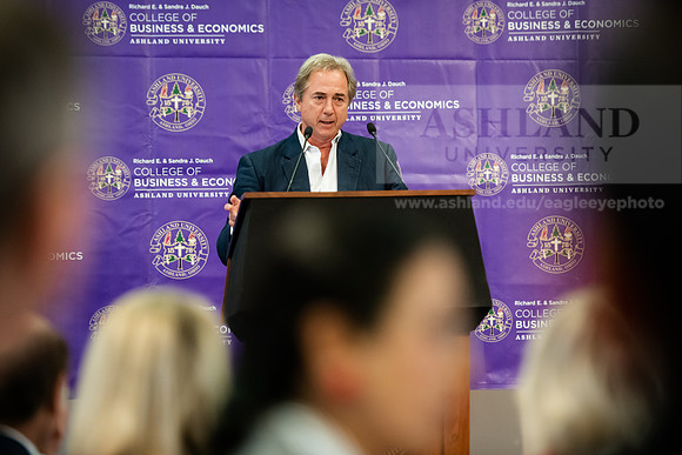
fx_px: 2937
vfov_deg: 8.9
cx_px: 341
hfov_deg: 13.2
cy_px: 228
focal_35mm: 155
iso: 2500
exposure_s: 1/200
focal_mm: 155
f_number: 2.8
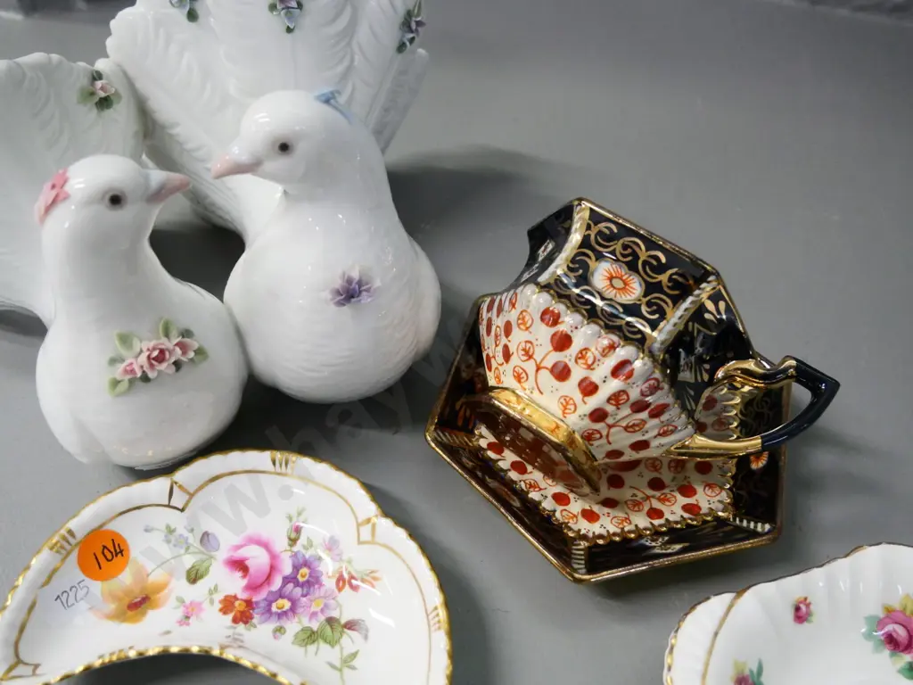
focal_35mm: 30
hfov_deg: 60.0
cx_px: 456
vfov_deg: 46.8
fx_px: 791
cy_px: 342
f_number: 4.6
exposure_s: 1/160
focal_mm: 15
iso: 3200
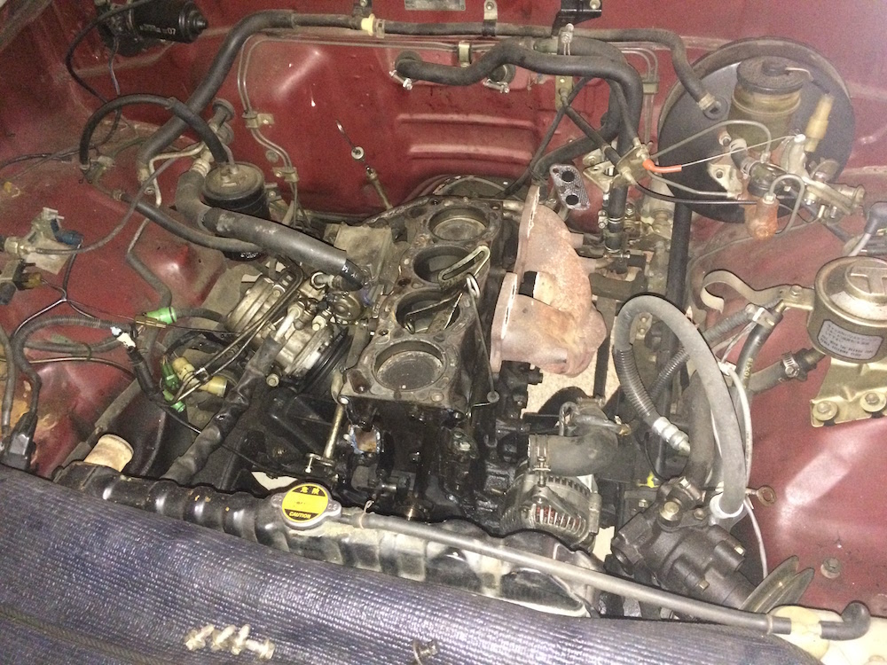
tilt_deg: -50.6
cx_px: 444
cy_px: 332
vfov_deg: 48.2
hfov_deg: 61.7
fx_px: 743
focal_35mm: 29
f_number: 2.2
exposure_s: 1/16
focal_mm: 4.15
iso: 640
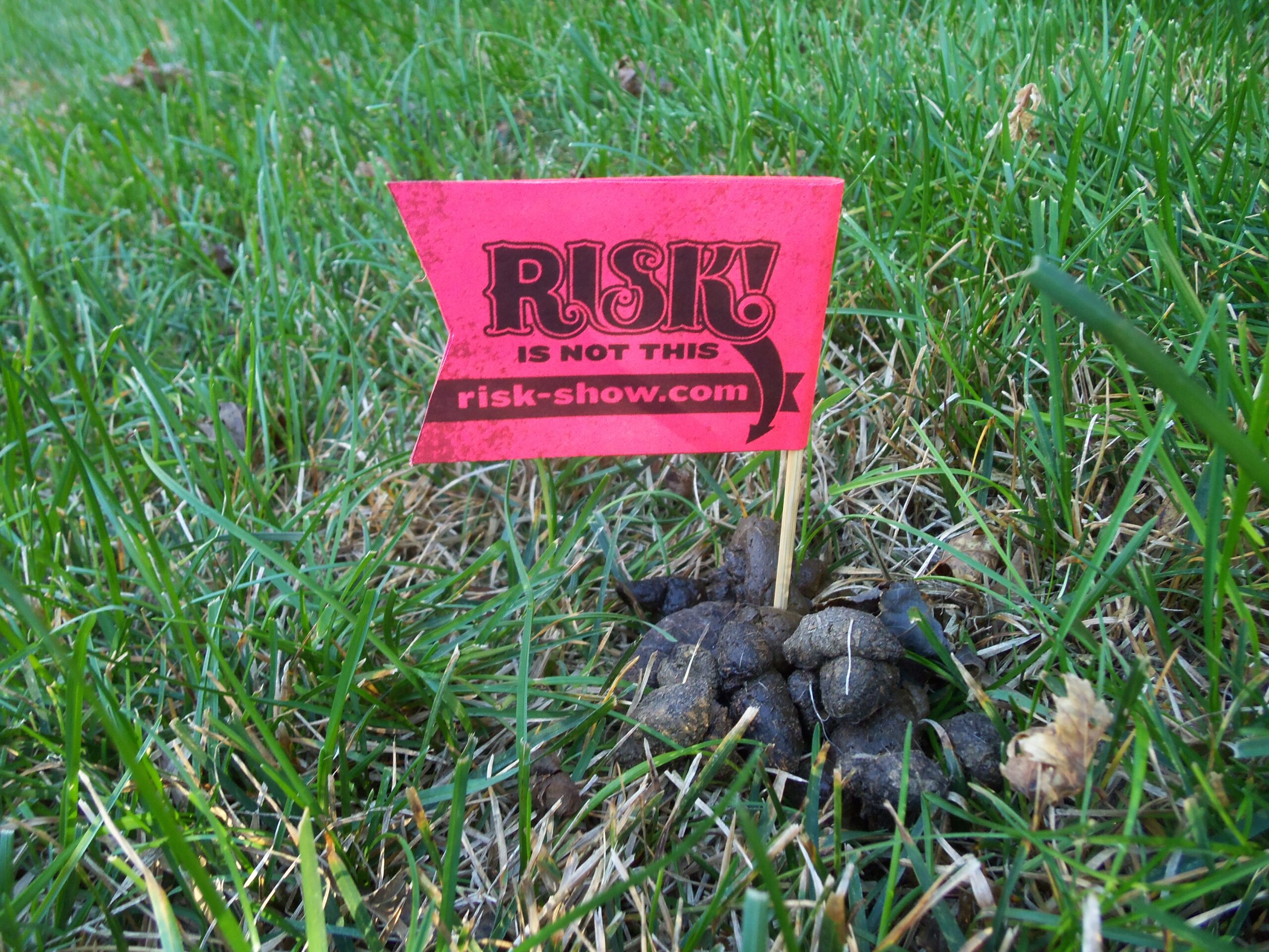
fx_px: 1063
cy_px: 476
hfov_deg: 61.7
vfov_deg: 48.2
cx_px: 634
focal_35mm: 29
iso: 100
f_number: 3.4
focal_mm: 5.2
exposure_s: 1/30
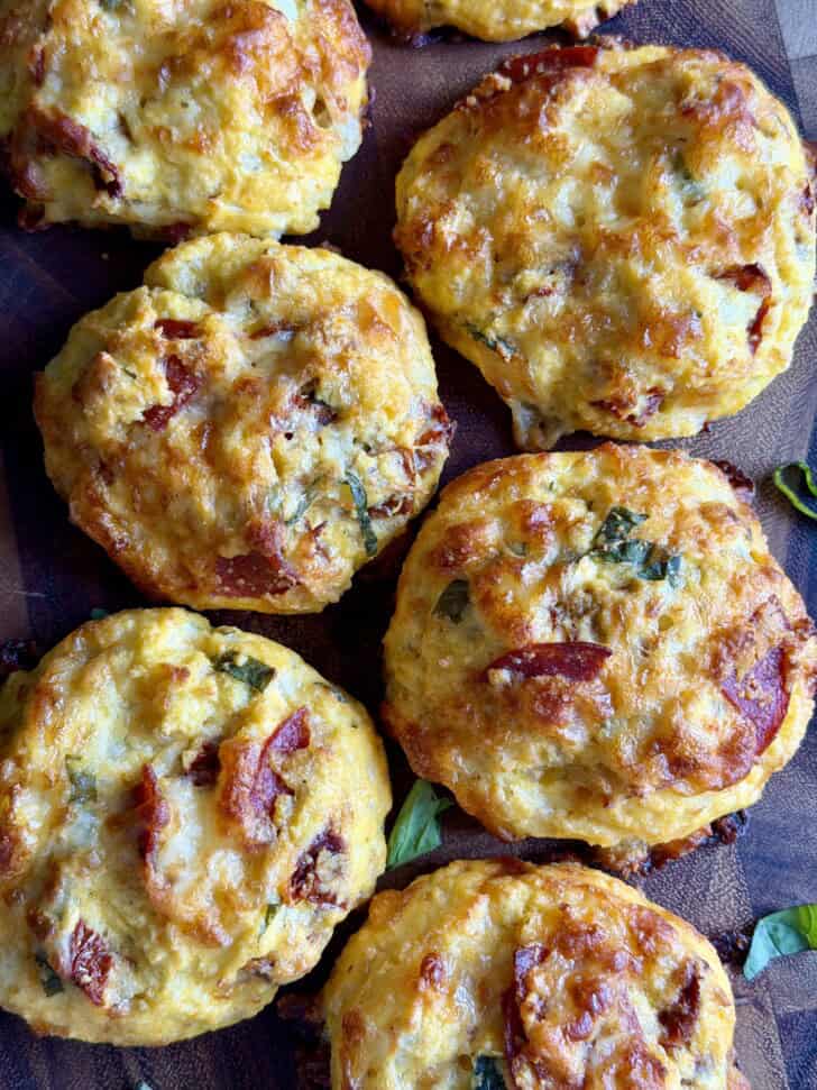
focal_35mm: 48
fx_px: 1511
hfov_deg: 30.3
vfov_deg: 39.7
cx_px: 408
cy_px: 545
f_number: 1.8
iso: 100
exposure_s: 1/60
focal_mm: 6.8
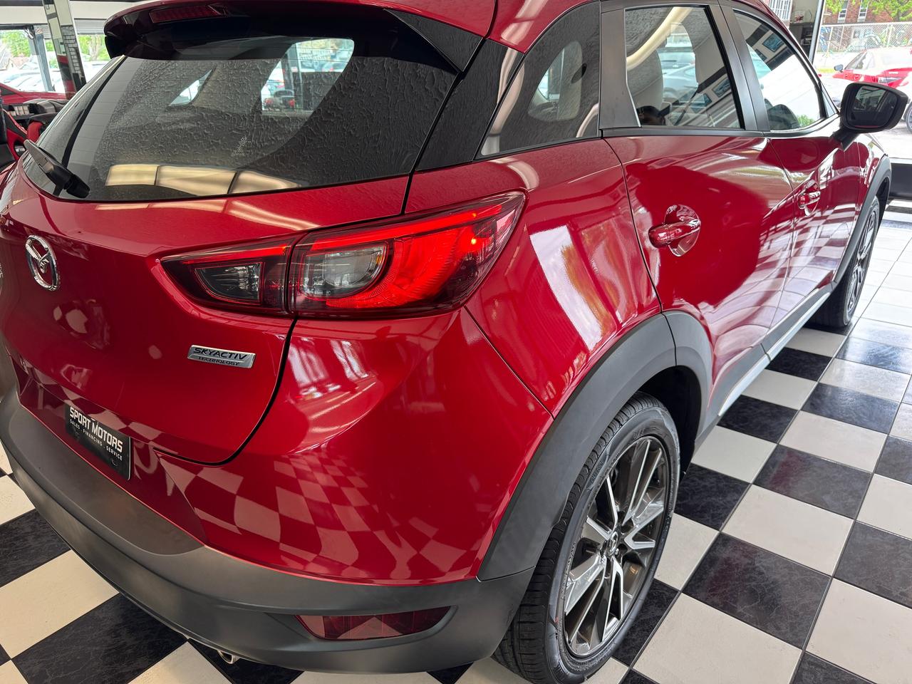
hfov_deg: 71.6
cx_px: 456
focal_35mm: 24
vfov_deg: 56.8
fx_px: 632
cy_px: 342
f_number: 1.78
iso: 125
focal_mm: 6.76
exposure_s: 1/120
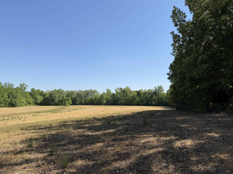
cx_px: 116
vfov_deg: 56.8
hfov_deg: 71.6
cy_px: 87
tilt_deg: +6.8
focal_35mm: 24
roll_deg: -0.5
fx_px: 162
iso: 80
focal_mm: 6.76
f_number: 1.78
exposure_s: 1/4673
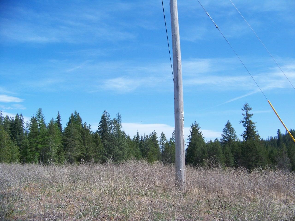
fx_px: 307
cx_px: 148
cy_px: 110
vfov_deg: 39.7
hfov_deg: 51.4
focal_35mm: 36
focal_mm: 5.85
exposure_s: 1/1000
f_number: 2.8
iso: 64
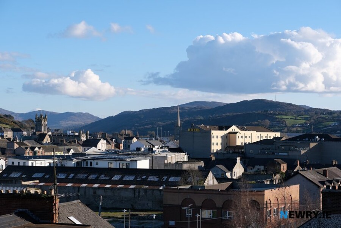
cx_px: 170
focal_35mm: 75
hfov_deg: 27.0
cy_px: 114
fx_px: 710
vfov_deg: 18.2
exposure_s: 1/550
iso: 400
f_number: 7.1
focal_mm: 50
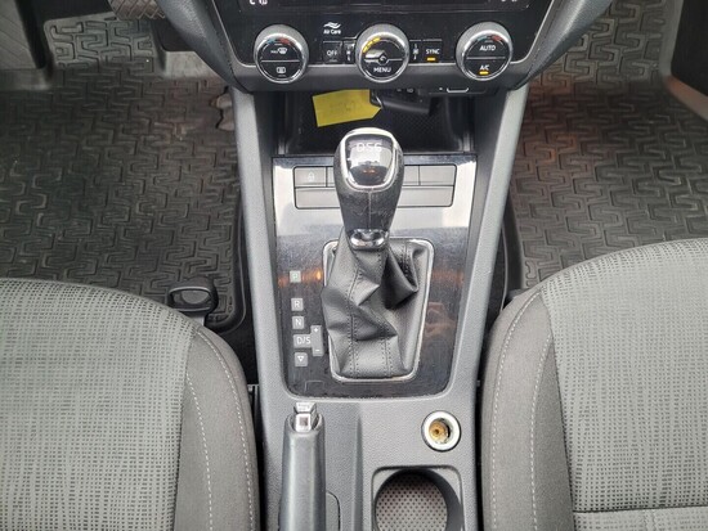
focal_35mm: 26
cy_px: 266
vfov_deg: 53.1
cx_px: 354
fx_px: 532
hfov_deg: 67.3
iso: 250
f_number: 1.8
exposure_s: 1/50
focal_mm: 5.4
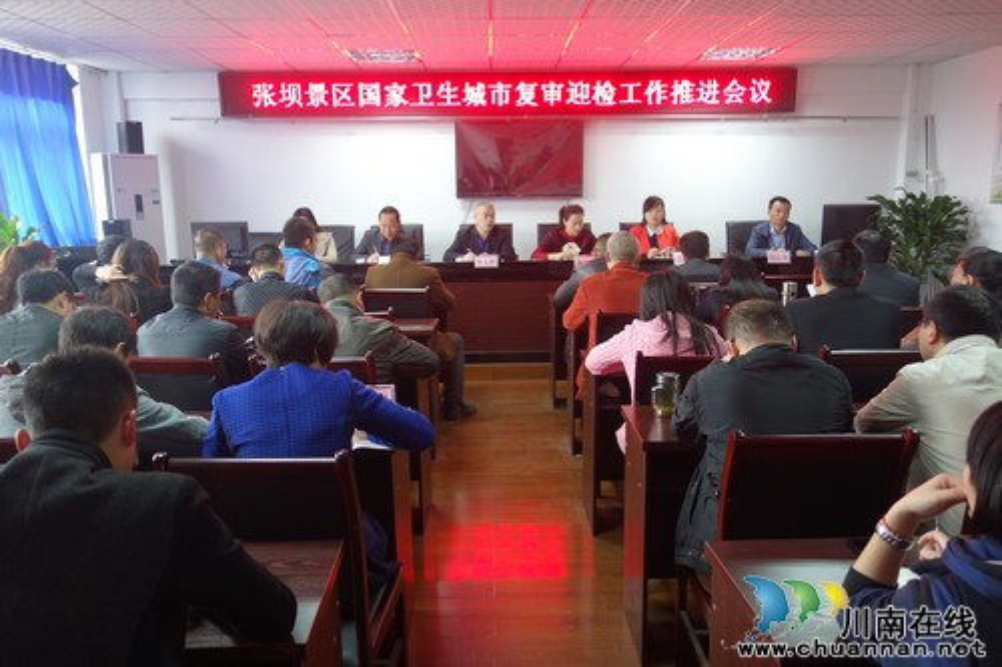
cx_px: 501
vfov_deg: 46.4
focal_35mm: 28
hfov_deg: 65.5
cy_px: 334
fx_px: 779
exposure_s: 1/30
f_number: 1.8
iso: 320
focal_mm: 10.4
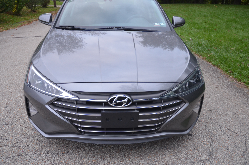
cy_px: 82
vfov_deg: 39.8
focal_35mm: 33
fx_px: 228
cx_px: 124
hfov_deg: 57.3
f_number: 4
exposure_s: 1/60
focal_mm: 22
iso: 640
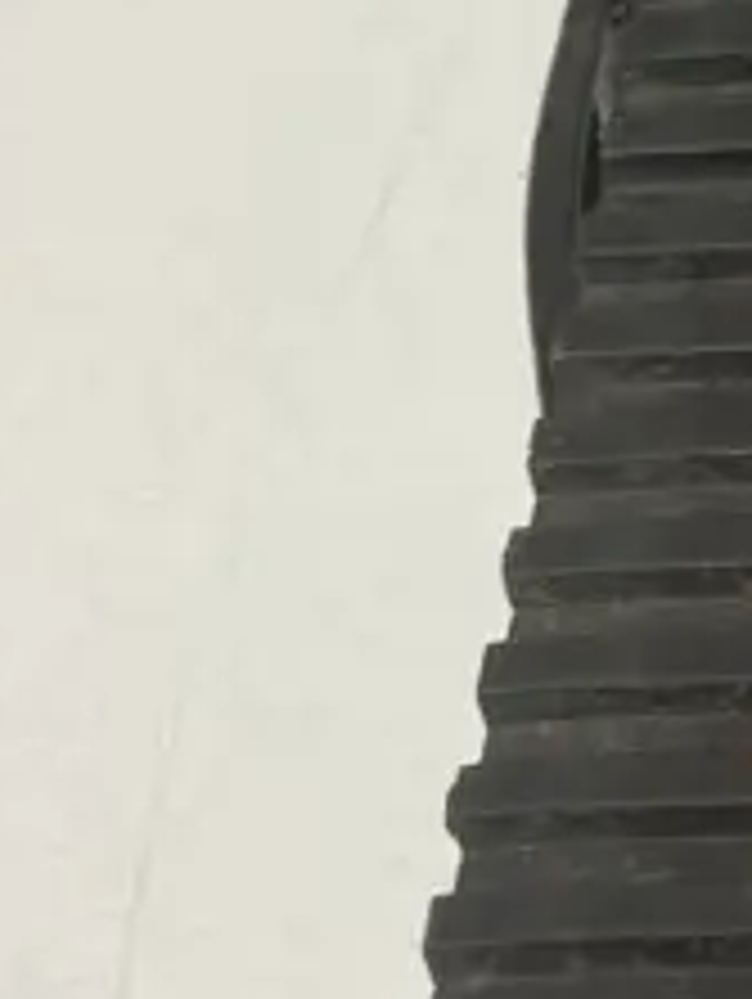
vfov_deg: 15.2
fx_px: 3729
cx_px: 1328
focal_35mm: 129
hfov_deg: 10.8
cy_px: 360
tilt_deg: -49.7
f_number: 1.8
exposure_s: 1/50
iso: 64
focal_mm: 3.99
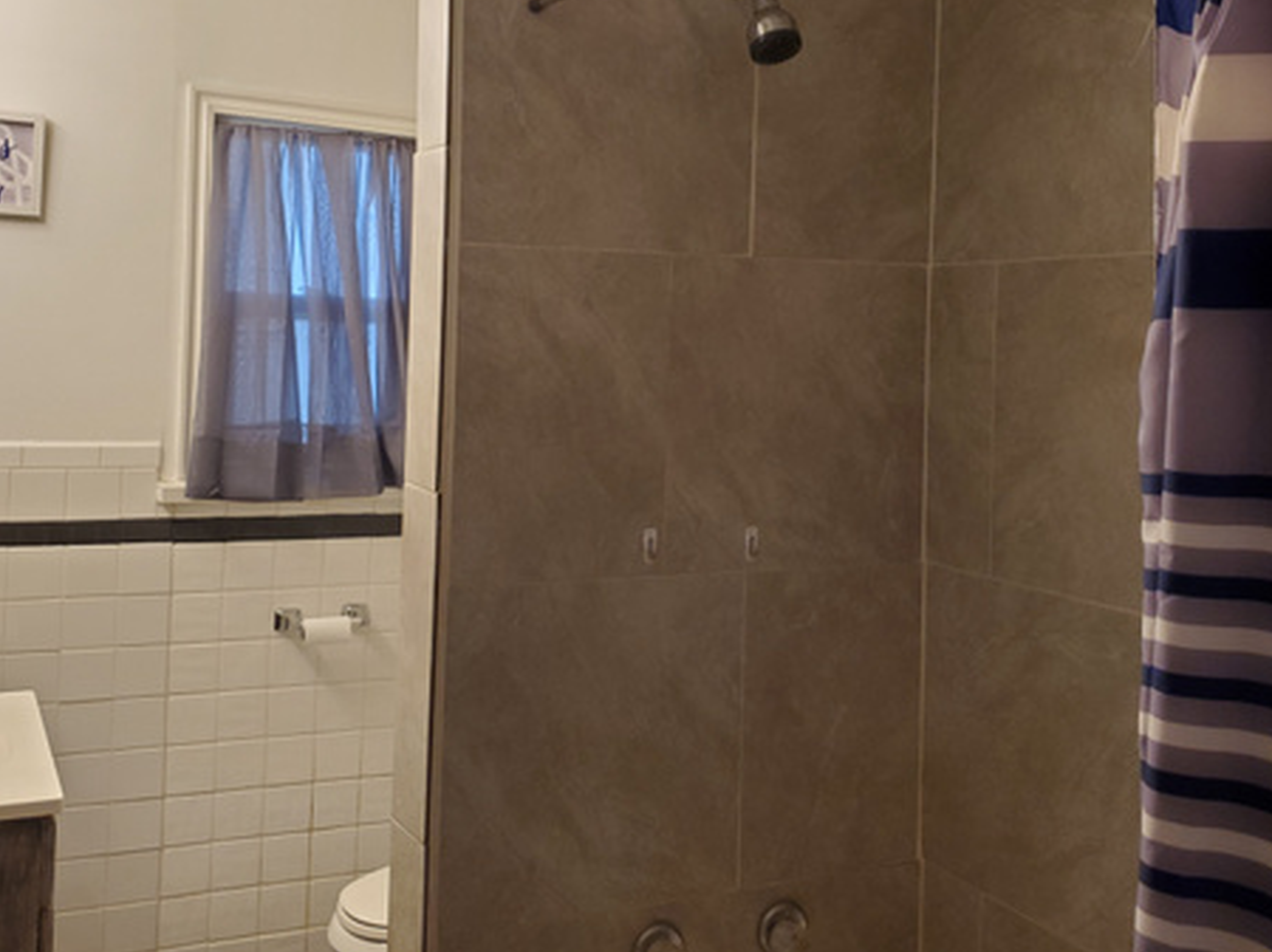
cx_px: 608
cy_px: 339
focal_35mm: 37
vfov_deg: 38.3
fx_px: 1359
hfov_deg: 50.1
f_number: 1.5
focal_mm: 4.3
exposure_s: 1/59
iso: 250
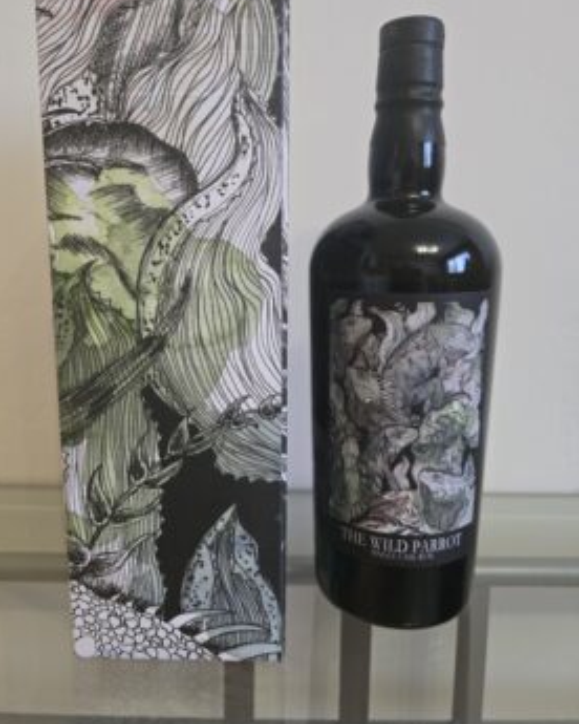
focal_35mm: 26
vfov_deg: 65.8
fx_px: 557
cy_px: 319
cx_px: 273
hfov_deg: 54.9
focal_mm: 6.3
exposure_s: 1/100
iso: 1250
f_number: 1.7
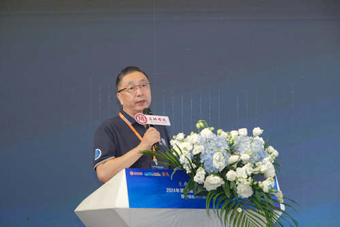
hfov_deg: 18.9
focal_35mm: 108
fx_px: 1020
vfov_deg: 12.7
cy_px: 114
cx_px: 170
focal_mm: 72.1
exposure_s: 1/125
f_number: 5
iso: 2000
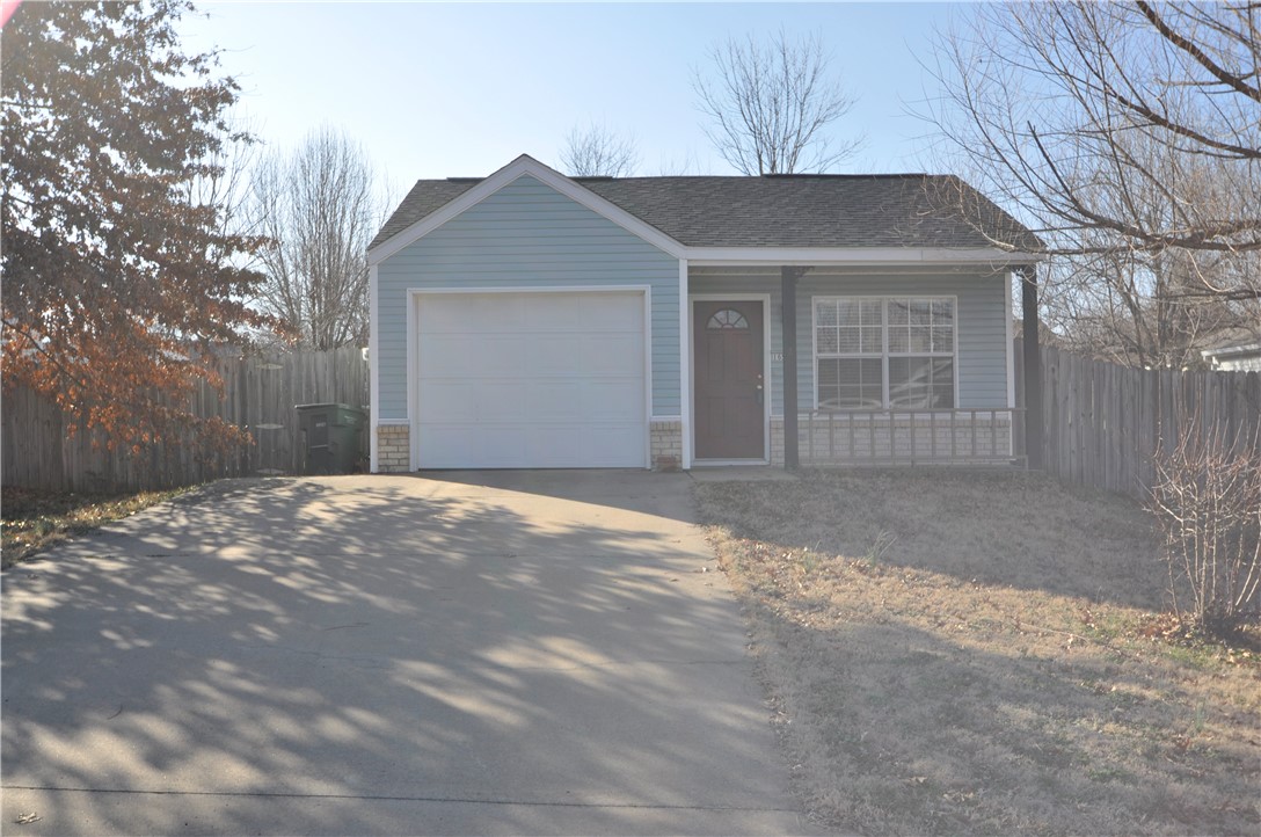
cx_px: 630
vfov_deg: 36.8
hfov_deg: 53.2
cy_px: 418
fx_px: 1259
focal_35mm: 36
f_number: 8
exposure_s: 1/250
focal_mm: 24
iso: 200
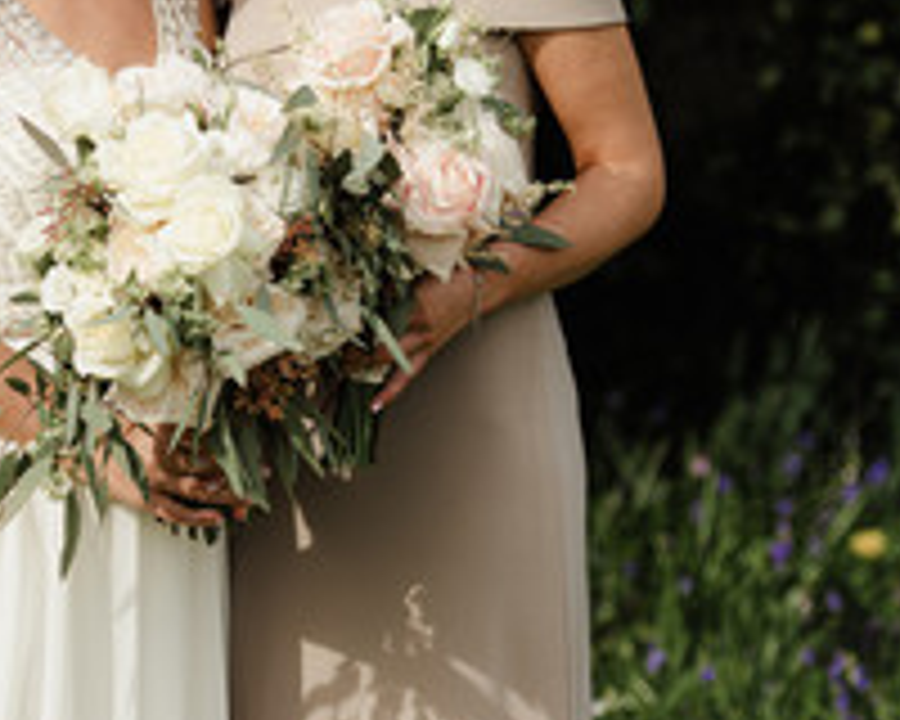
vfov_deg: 7.2
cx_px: 252
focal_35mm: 214
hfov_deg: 9.0
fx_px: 5700
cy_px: 68
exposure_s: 1/1600
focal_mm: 95
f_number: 2.8
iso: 160
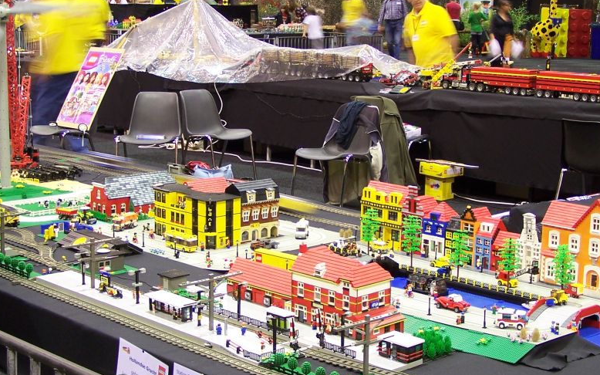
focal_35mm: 67
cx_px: 298
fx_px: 1095
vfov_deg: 19.4
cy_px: 194
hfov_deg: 30.6
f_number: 3
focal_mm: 8
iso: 80
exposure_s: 1/2
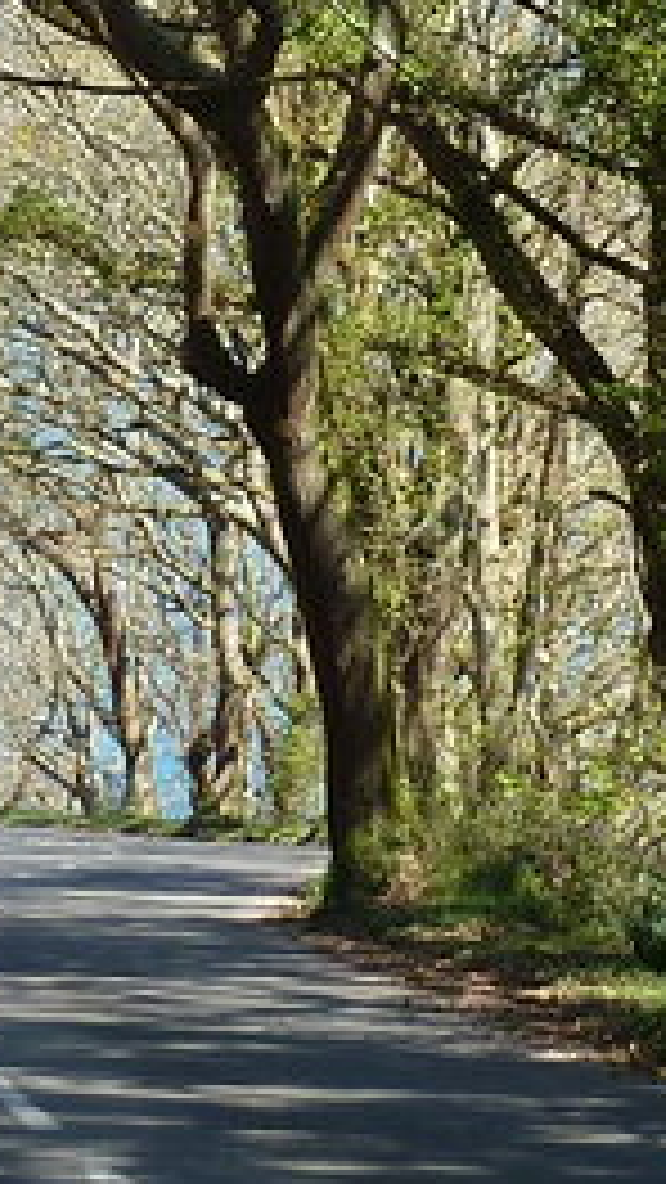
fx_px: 6246
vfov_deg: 10.8
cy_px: 99
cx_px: 256
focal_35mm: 199
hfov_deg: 6.1
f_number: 4
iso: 80
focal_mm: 6.5
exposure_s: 1/160
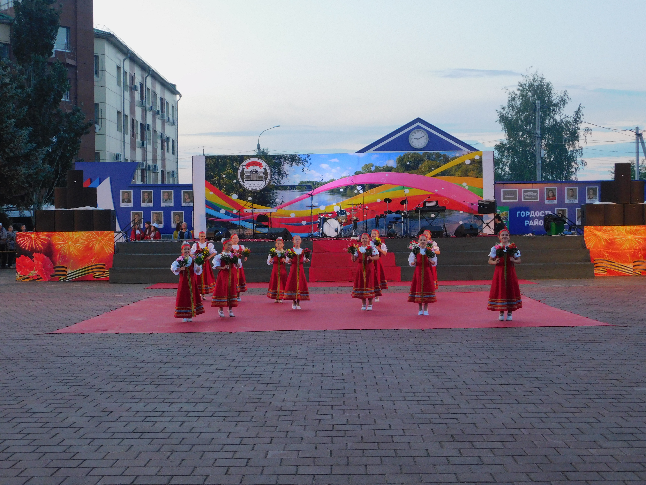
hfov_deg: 37.5
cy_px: 242
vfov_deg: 28.6
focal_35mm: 51
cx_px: 323
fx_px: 952
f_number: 3.8
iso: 220
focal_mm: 9
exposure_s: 1/30
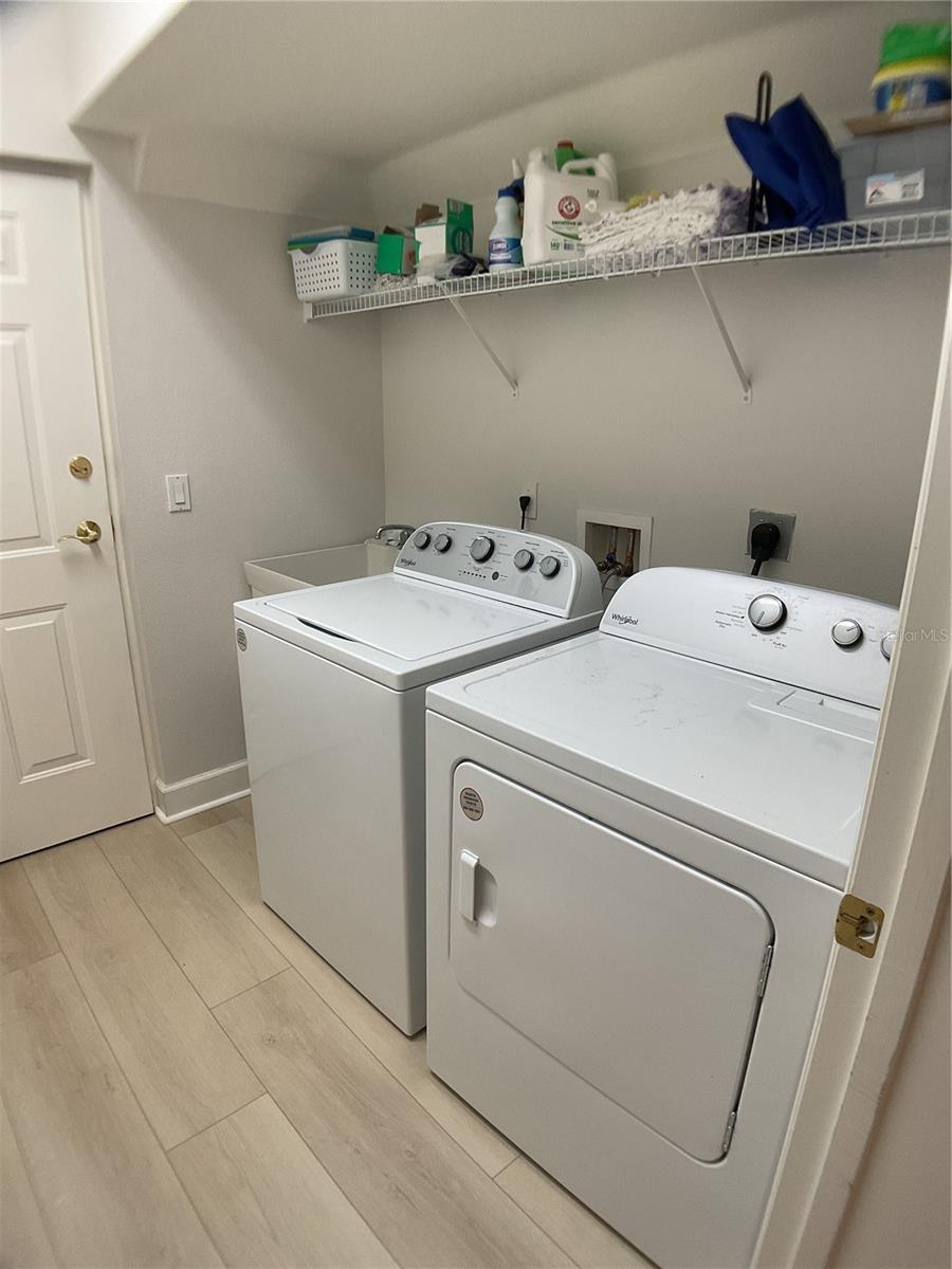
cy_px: 634
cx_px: 476
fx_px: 1063
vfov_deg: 61.7
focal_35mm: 29
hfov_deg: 48.2
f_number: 1.8
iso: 64
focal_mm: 3
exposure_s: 1/60
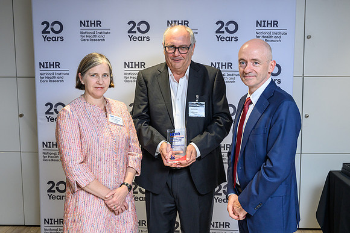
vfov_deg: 31.5
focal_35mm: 43
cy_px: 105
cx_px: 193
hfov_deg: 45.7
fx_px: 414
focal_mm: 38
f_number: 4.5
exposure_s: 1/200
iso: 1250
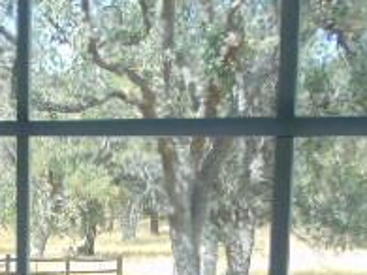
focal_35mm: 82
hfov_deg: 23.4
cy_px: 299
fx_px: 869
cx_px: 53
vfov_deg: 17.4
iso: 100
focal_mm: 4.5
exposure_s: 1/160
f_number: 3
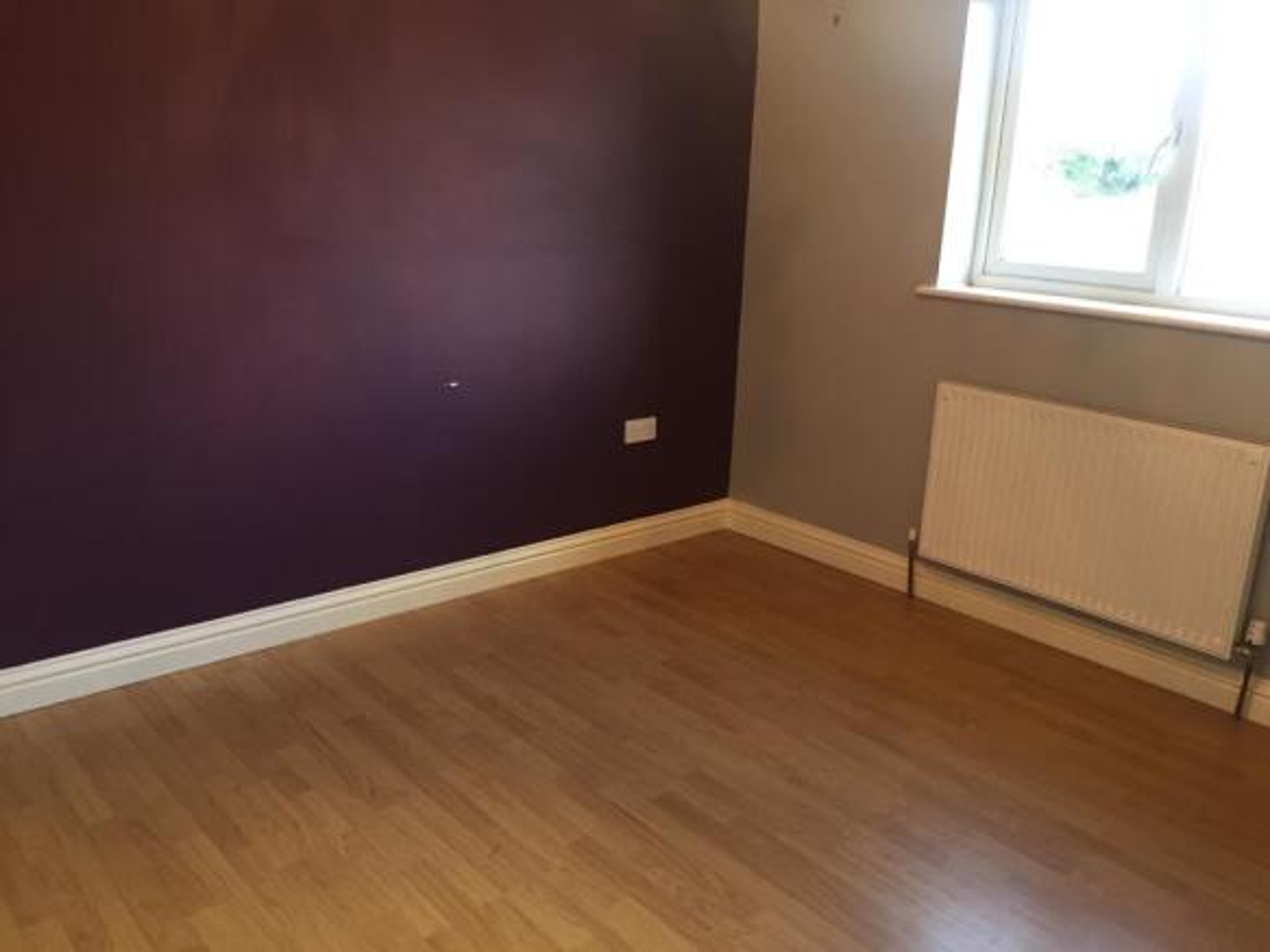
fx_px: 1064
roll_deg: -3.0
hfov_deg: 61.7
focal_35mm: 29
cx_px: 635
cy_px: 476
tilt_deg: -17.6
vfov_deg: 48.2
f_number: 2.2
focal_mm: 4.15
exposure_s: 1/33
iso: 125
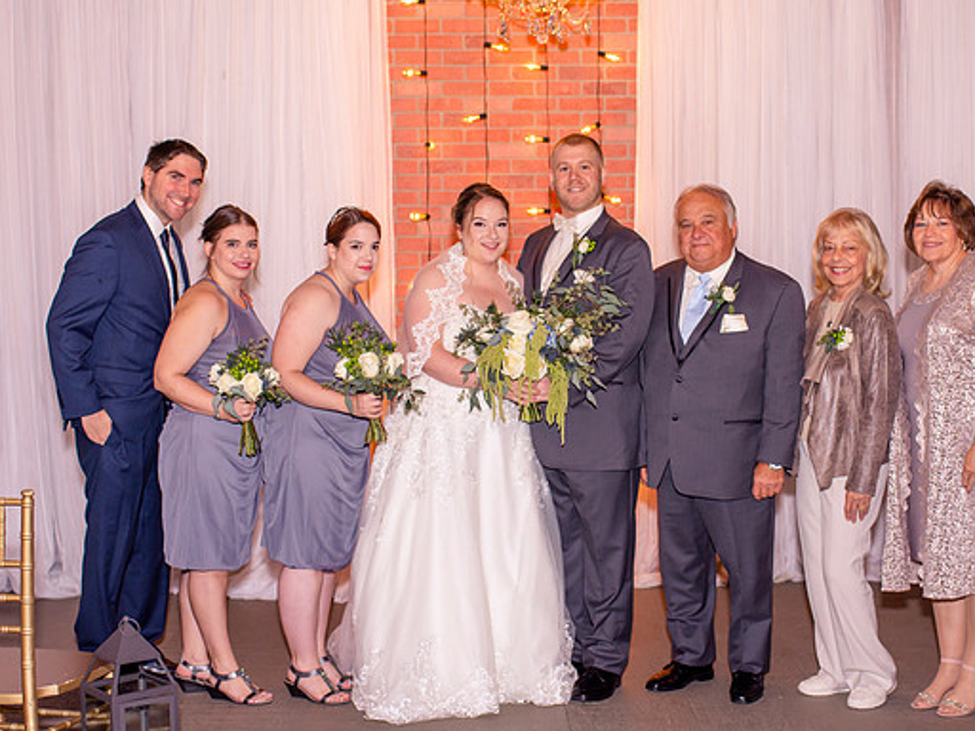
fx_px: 1662
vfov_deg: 24.8
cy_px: 366
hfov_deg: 32.7
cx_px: 531
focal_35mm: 59
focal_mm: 35
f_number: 2.5
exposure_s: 1/200
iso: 200
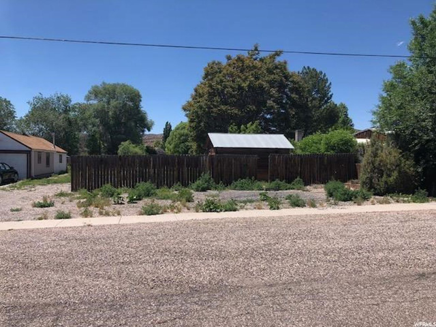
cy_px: 164
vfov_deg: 49.7
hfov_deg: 63.4
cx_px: 218
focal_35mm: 28
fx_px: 353
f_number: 1.8
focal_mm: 4
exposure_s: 1/1845
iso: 20
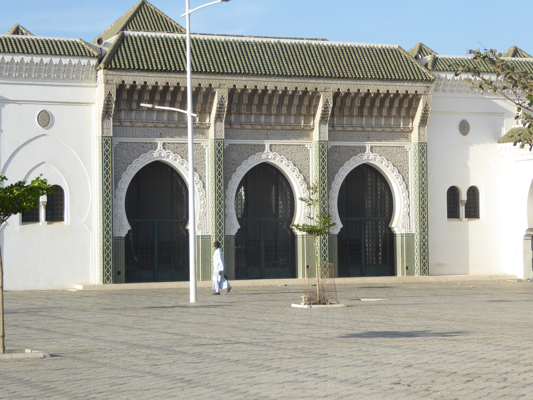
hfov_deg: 18.4
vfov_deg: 13.8
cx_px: 266
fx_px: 1648
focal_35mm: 107
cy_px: 200
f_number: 5
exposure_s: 1/320
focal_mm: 17.5
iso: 80
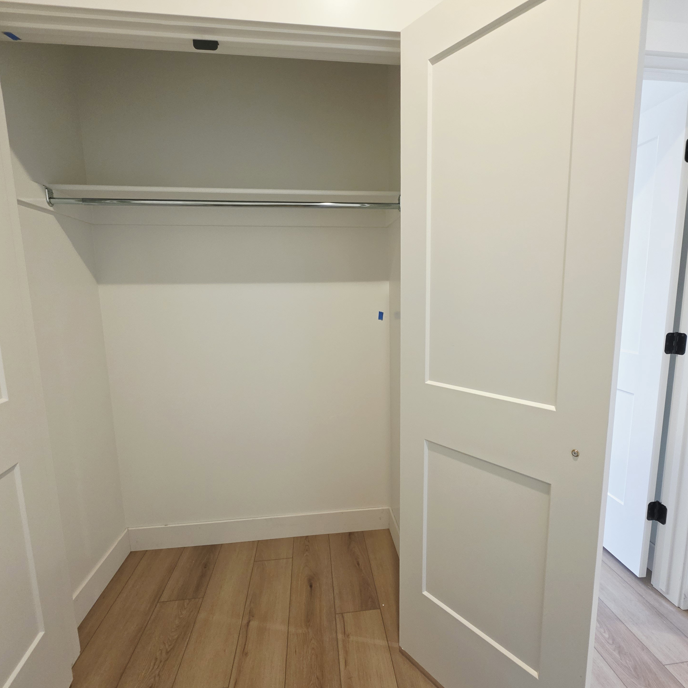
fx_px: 360
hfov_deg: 87.4
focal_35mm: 16
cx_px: 362
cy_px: 354
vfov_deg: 87.4
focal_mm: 2.2
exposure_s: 1/120
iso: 200
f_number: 1.9
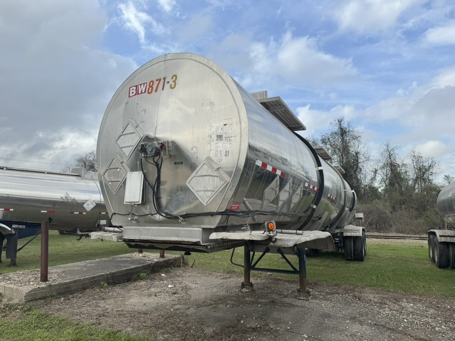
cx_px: 228
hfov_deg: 71.6
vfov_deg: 56.8
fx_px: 315
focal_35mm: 24
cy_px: 170
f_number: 1.78
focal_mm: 6.76
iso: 80
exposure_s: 1/4310
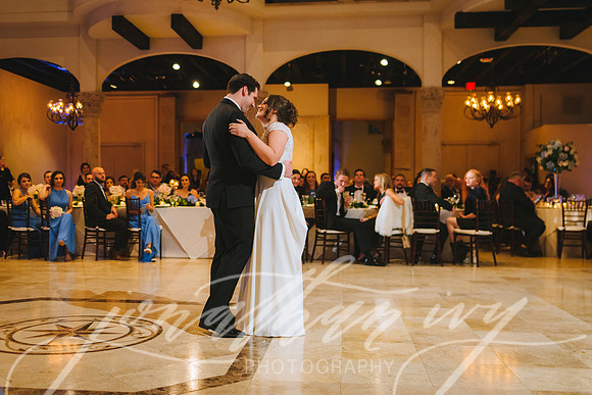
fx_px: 629
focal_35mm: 38
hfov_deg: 50.3
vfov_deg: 34.8
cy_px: 204
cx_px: 270
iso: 1600
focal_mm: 35
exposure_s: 1/160
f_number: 2.2
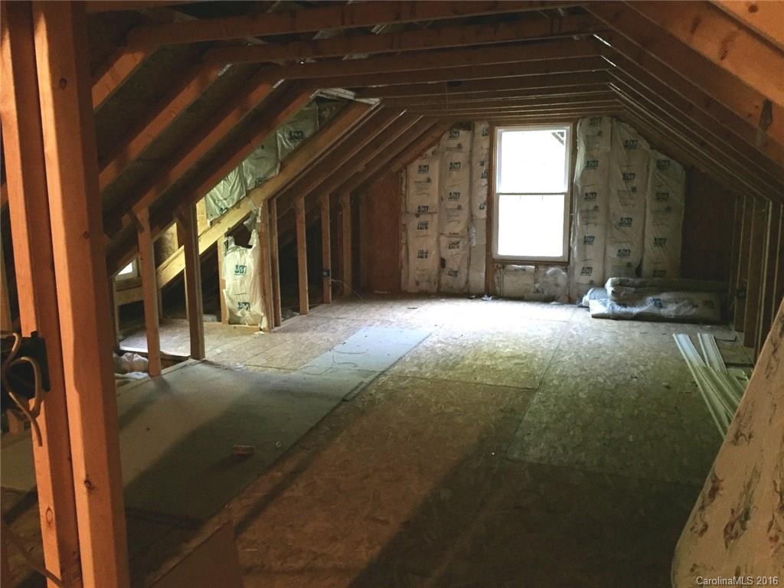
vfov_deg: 48.2
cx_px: 392
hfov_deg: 61.7
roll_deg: -2.2
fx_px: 657
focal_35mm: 29
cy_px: 294
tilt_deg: -10.4
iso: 320
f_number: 2.2
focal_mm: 4.15
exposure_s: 1/15
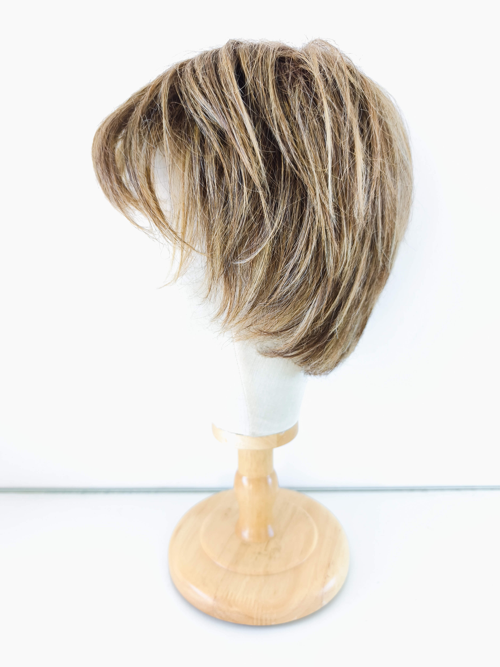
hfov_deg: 58.9
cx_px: 250
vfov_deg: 73.9
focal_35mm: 23
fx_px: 443
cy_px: 334
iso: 50
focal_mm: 6.14
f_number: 1.65
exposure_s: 1/15
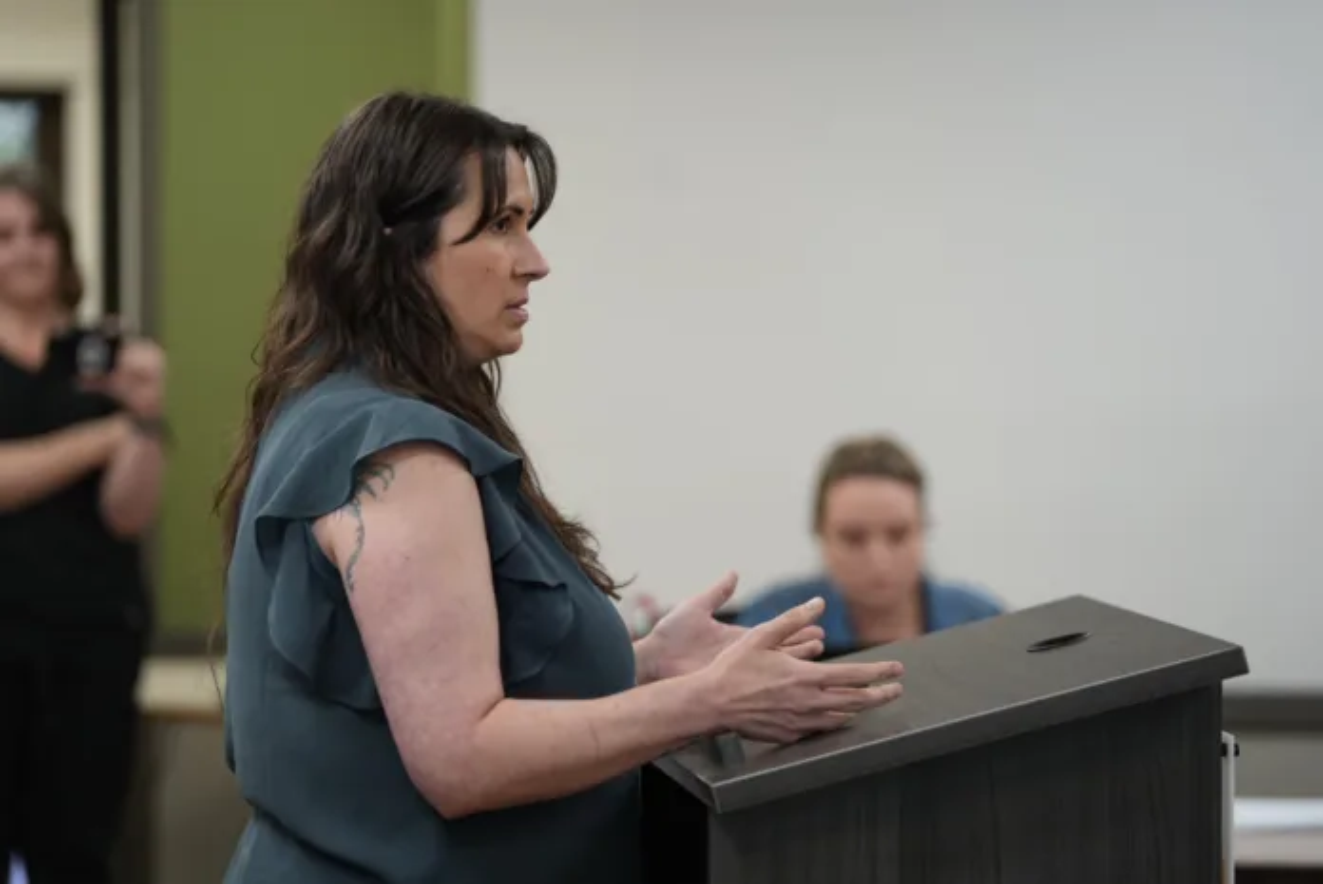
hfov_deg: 13.2
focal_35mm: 155
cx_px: 662
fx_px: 5700
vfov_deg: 8.9
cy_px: 442
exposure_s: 1/160
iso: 800
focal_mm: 155
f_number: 3.2
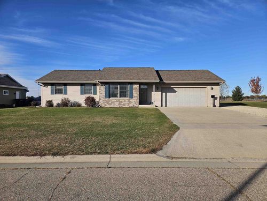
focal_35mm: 23
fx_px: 177
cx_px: 134
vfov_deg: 58.9
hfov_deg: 73.9
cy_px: 100
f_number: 1.8
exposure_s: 1/2122
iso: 25
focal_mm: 5.4
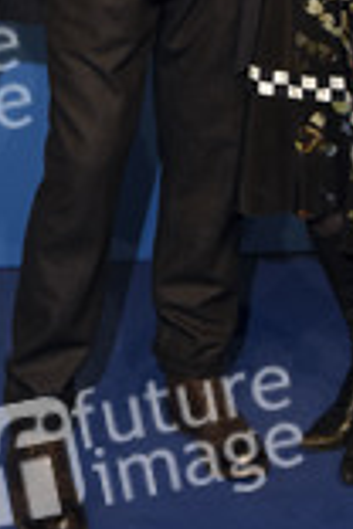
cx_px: 227
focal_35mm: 134
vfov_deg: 14.9
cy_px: -61
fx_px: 1975
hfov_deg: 10.2
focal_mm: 35
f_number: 4
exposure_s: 1/320
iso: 400
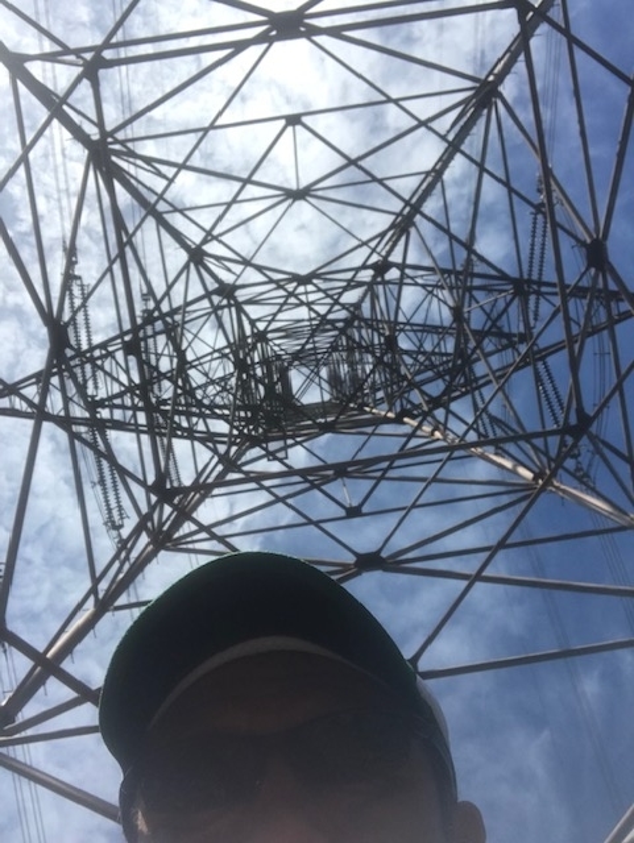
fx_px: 780
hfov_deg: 44.2
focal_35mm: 32
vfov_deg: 56.8
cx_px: 317
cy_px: 422
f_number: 2.2
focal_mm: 2.87
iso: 25
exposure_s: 1/1353
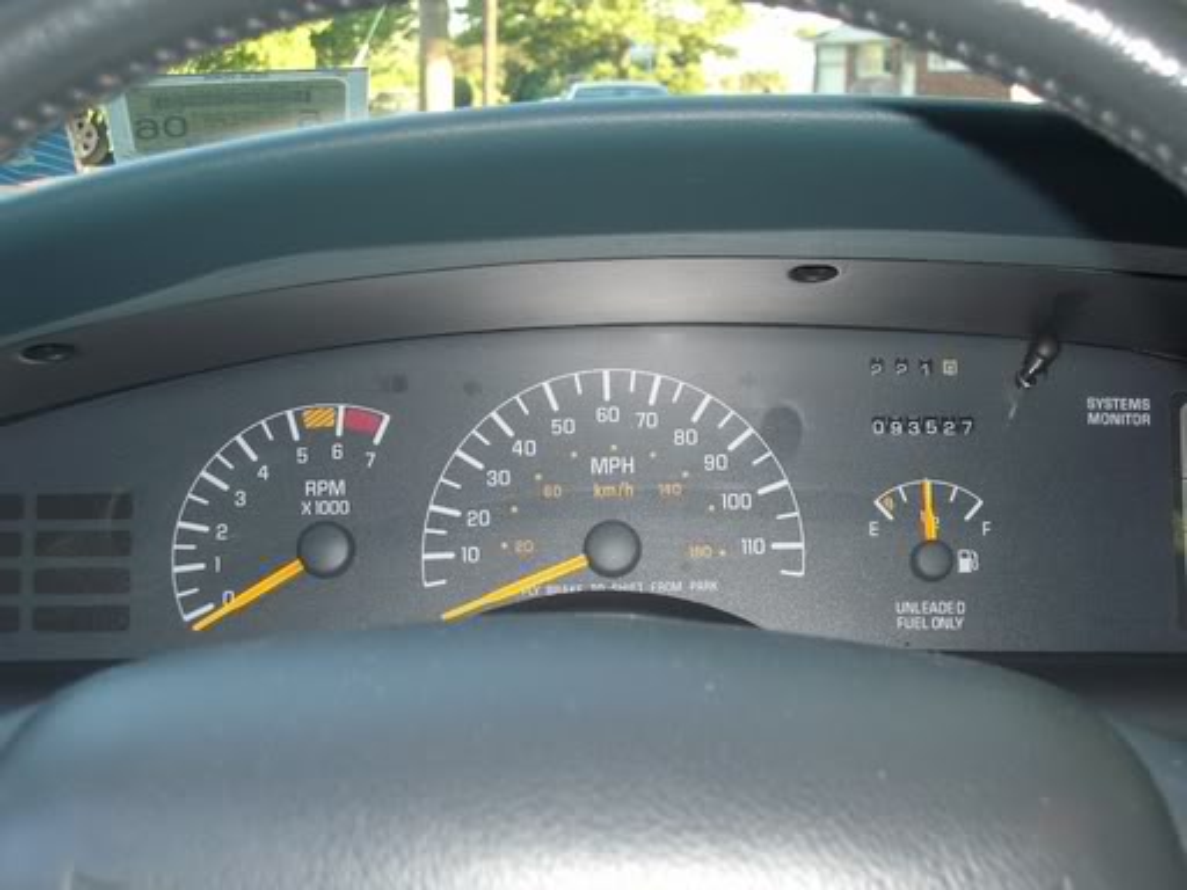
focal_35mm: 49
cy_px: 445
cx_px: 594
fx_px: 1680
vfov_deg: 29.7
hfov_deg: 38.9
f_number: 3.1
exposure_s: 1/60
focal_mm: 8.2
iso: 100
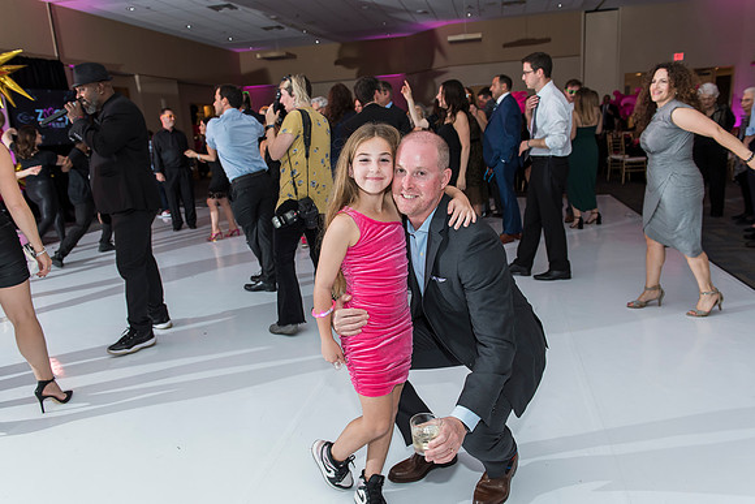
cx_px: 378
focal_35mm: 27
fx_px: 566
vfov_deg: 48.0
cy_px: 252
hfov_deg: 67.4
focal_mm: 27
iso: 800
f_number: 4
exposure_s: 1/100
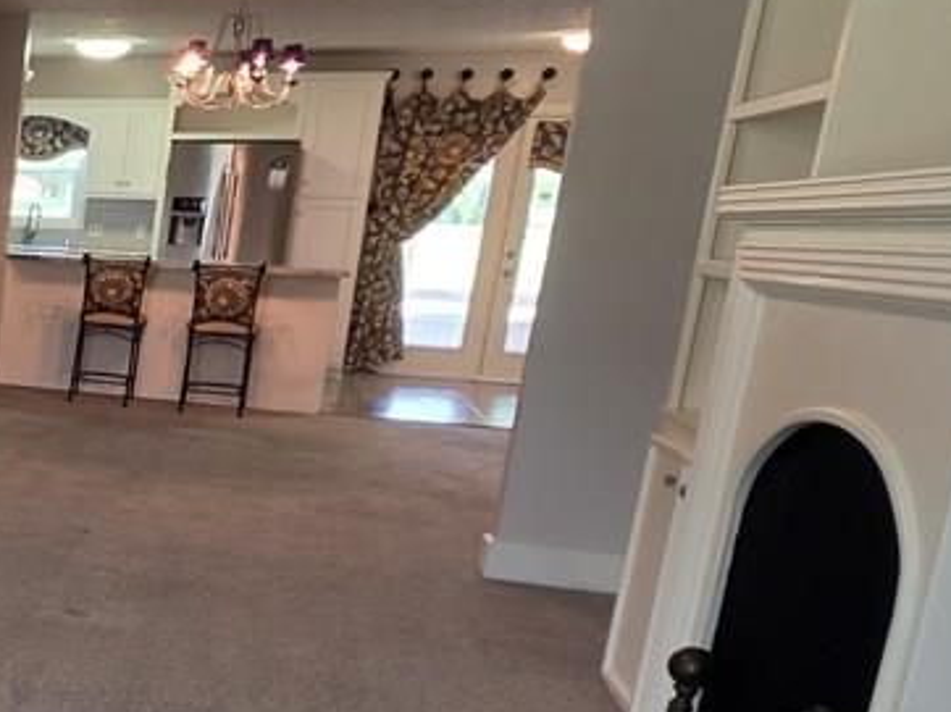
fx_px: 1263
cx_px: -441
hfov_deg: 28.5
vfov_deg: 31.1
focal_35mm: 46
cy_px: 512
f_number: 1.9
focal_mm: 2.2
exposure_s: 1/60
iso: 160
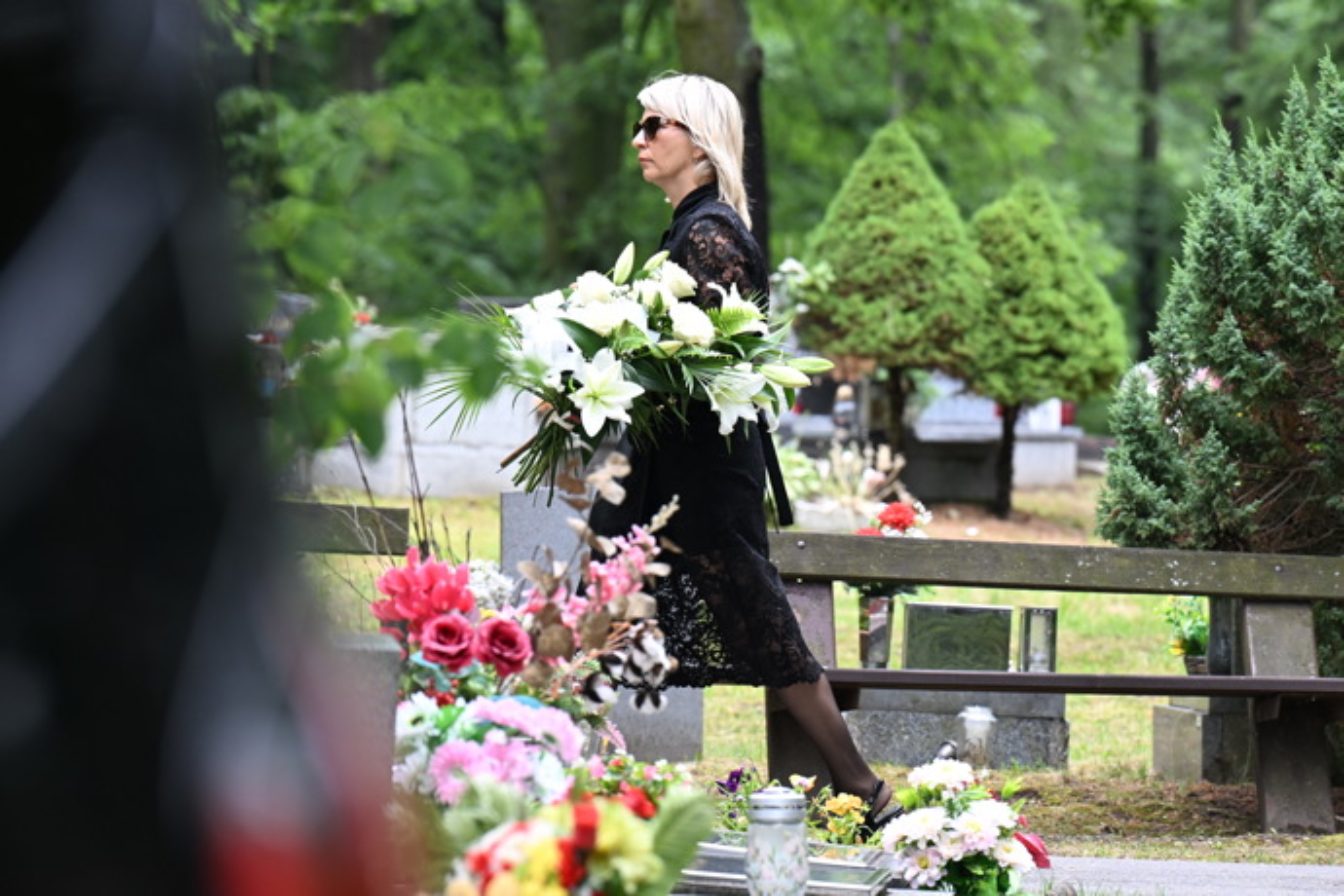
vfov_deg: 4.6
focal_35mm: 300
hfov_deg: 6.9
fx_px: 11199
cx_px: 672
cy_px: 448
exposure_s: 1/400
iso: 640
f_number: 5
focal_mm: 200
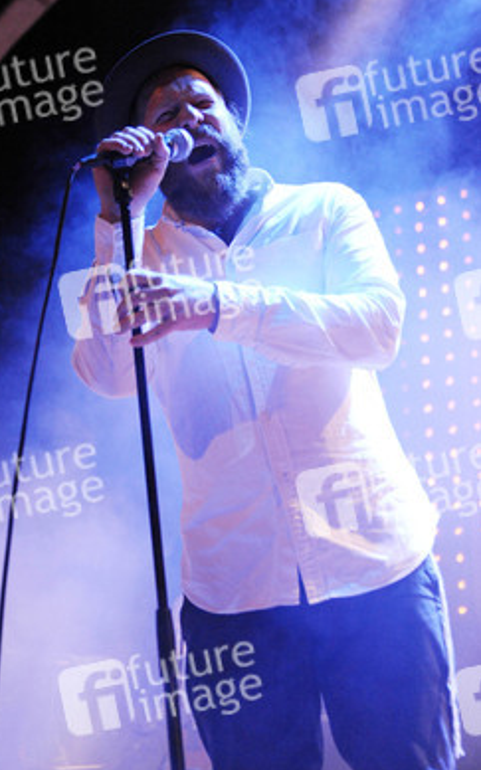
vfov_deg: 45.3
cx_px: 219
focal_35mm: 44
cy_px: 392
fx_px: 923
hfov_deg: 29.2
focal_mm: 42
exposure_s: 1/160
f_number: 2.8
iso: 6400
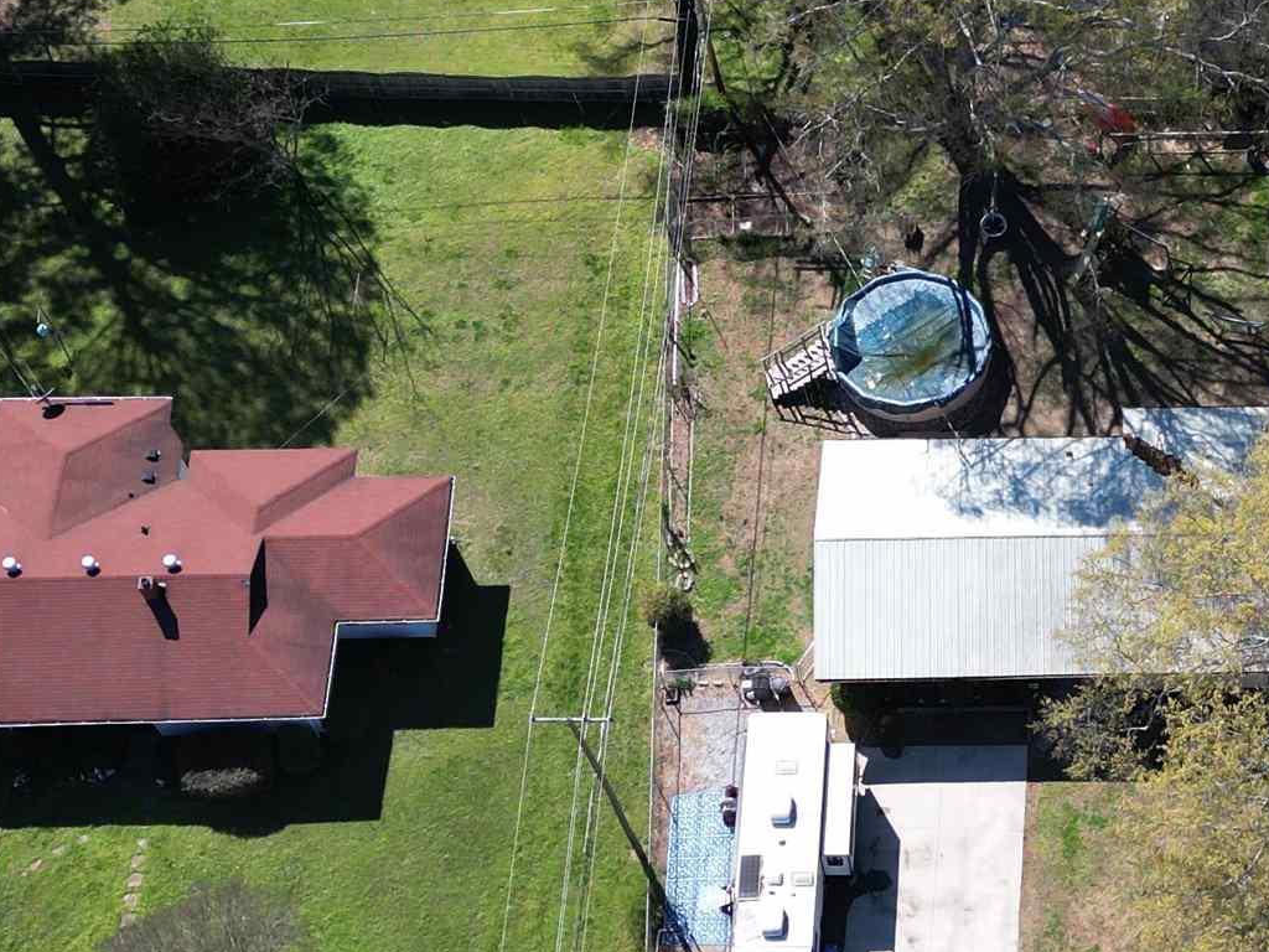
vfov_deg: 20.4
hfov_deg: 26.1
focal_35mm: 72
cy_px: 559
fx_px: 2639
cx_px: 1143
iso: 120
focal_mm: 6.72
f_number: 1.7
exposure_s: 1/60
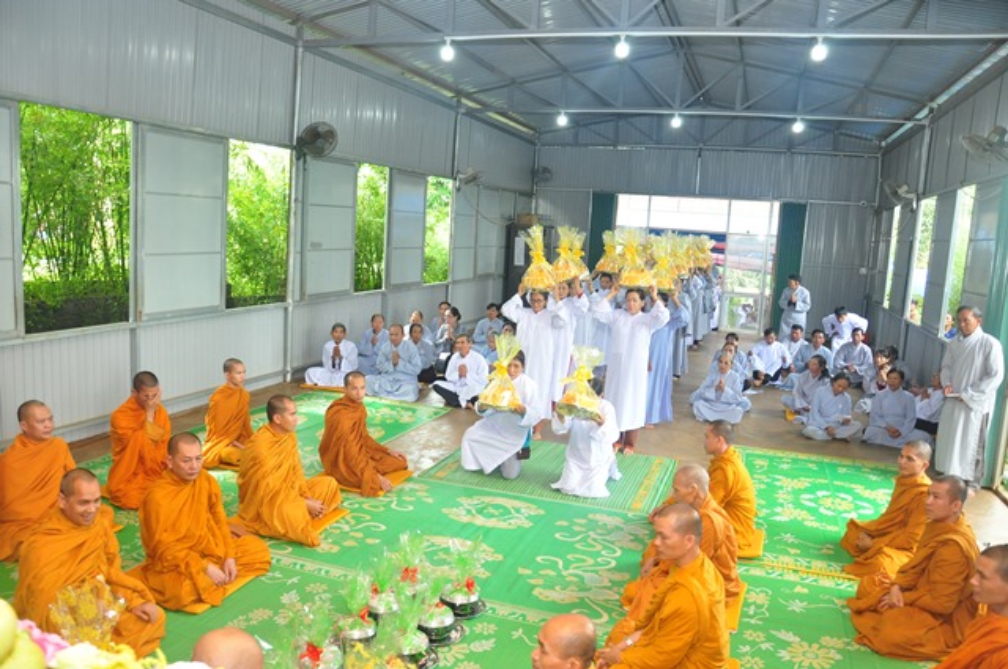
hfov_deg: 67.4
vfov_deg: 47.8
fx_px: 755
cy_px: 334
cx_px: 504
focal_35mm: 27
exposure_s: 1/100
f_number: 6.3
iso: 800
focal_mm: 18
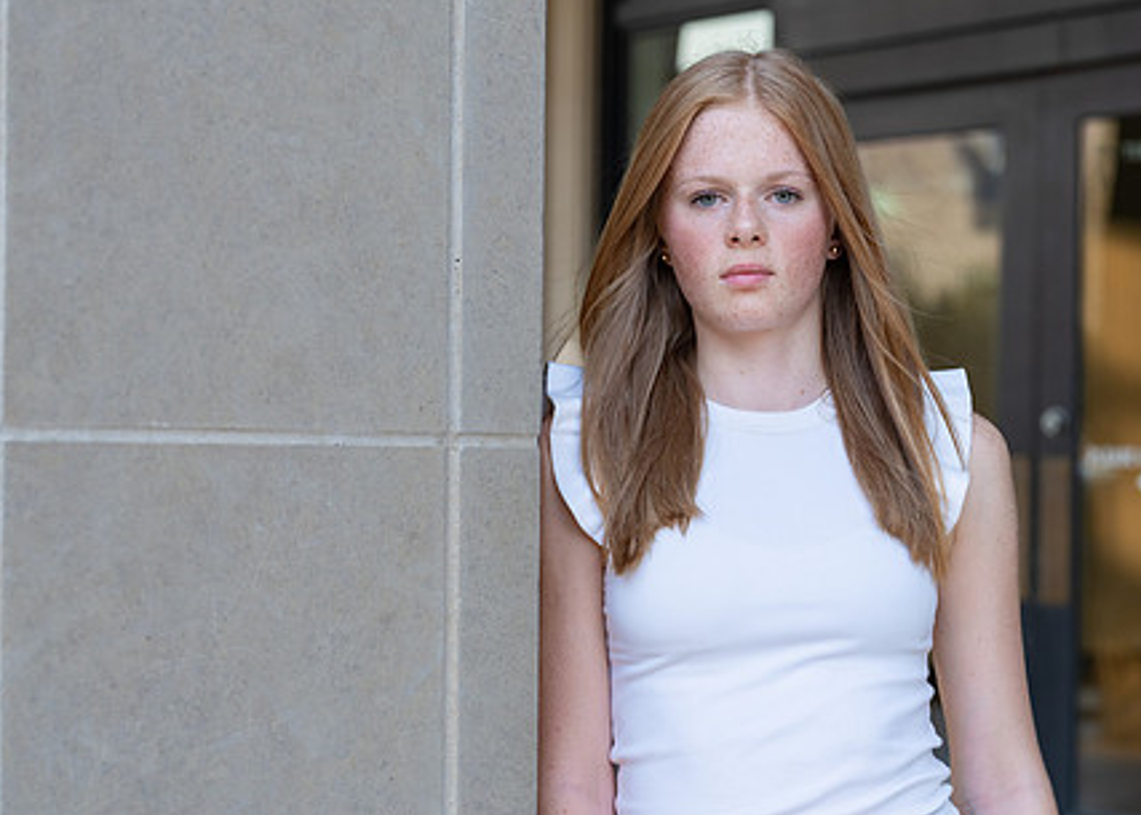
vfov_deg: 19.5
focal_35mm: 73
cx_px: 792
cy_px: 478
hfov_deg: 26.9
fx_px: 2366
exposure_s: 1/320
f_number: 2.8
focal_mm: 50
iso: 320
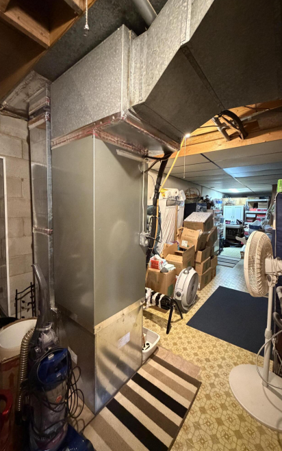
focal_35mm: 15
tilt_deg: -3.8
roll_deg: -0.8
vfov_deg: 101.5
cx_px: 146
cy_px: 225
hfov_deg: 74.7
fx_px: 185
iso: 1000
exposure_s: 1/40
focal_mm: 2.22
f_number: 2.2
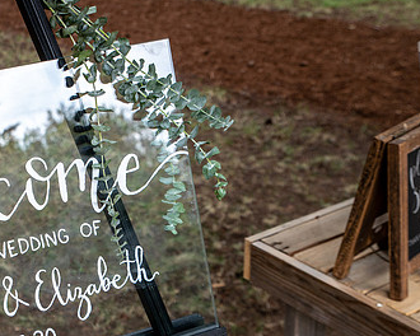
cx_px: 62
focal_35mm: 71
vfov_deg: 21.5
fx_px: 883
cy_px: 223
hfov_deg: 26.1
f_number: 7.1
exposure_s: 1/125
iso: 400
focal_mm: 36
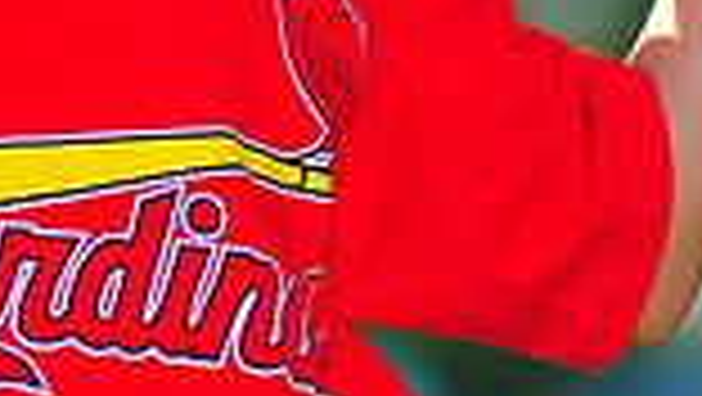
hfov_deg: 3.1
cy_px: -297
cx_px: 144
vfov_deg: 1.7
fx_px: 13076
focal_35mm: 702
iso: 200
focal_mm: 180
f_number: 3.5
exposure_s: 1/1600
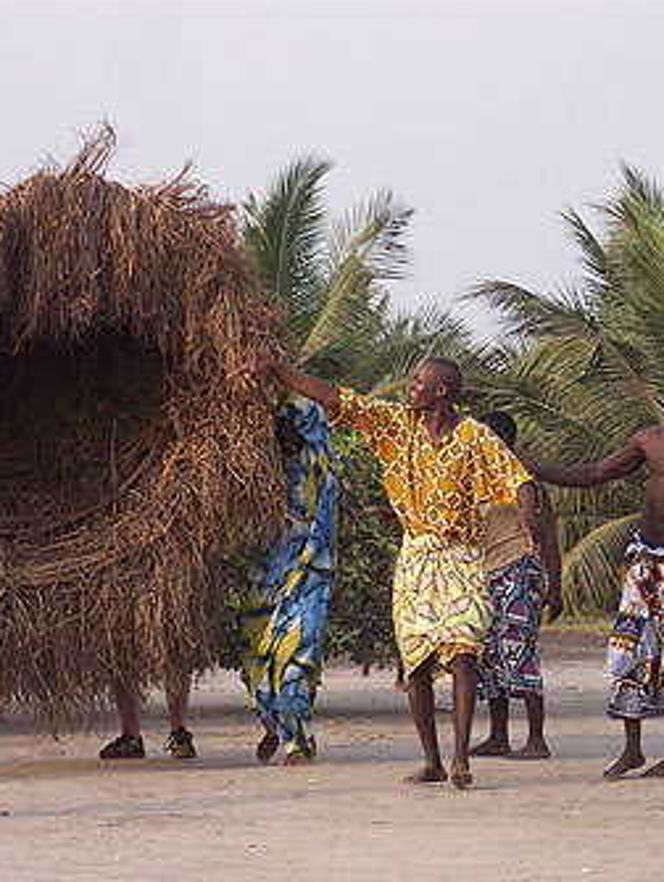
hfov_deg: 9.7
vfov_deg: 12.9
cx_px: 395
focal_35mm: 153
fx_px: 3906
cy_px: 442
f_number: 4.8
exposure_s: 1/180
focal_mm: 24
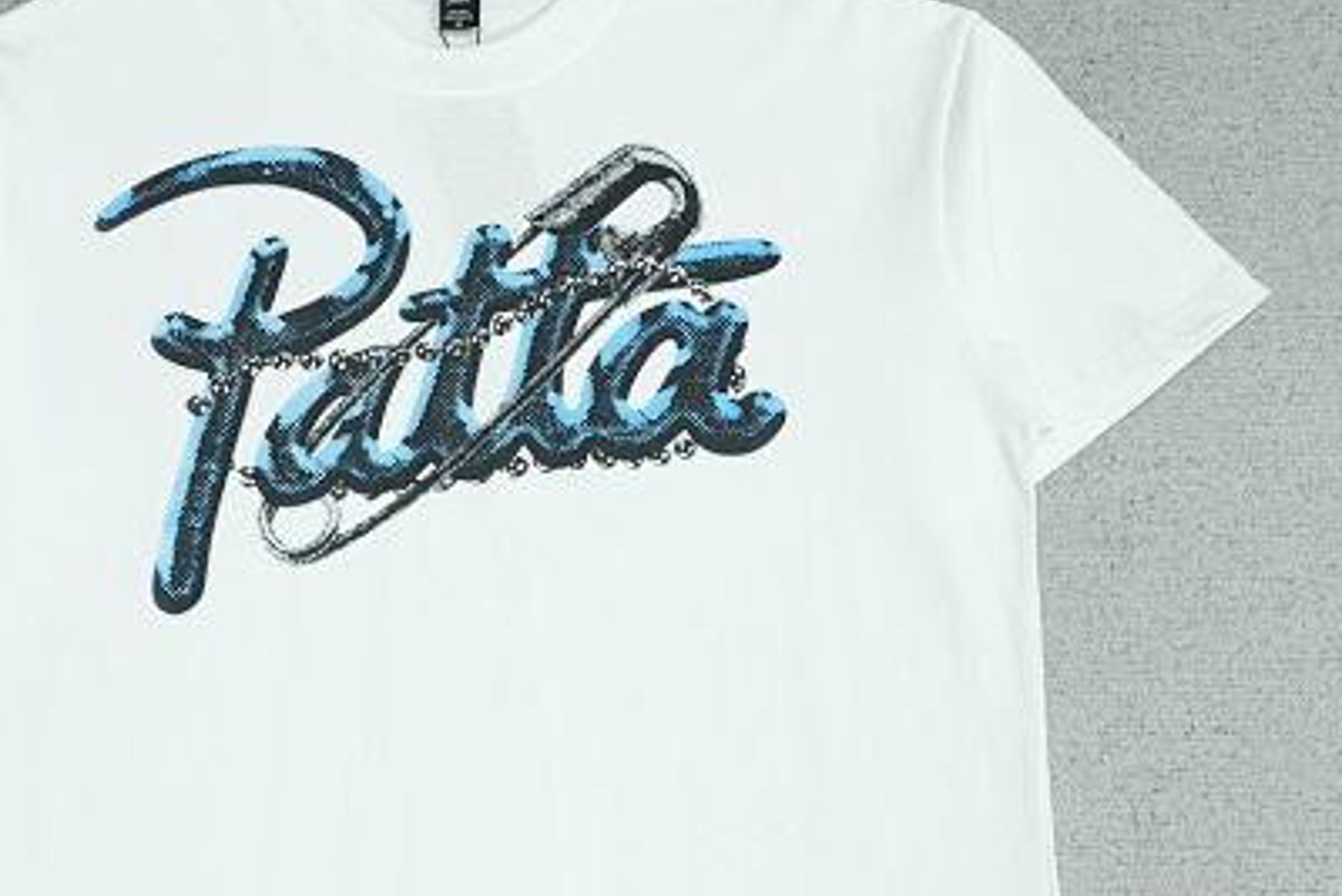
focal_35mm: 48
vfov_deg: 27.6
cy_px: 690
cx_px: 483
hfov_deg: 40.7
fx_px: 1790
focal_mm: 16
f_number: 8
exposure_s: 1/160
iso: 1000
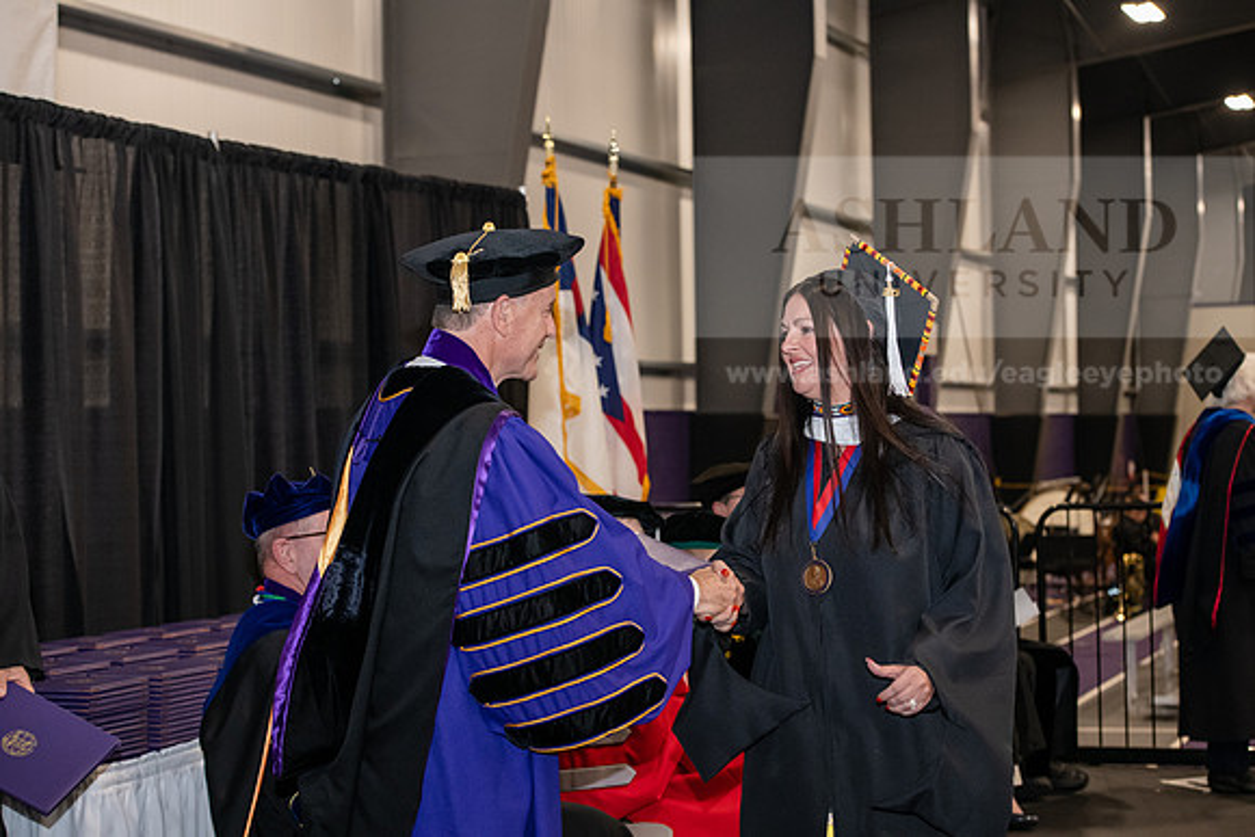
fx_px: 2441
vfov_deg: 19.5
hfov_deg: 28.8
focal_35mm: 70
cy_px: 418
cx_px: 628
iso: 2500
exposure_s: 1/200
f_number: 5
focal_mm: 70
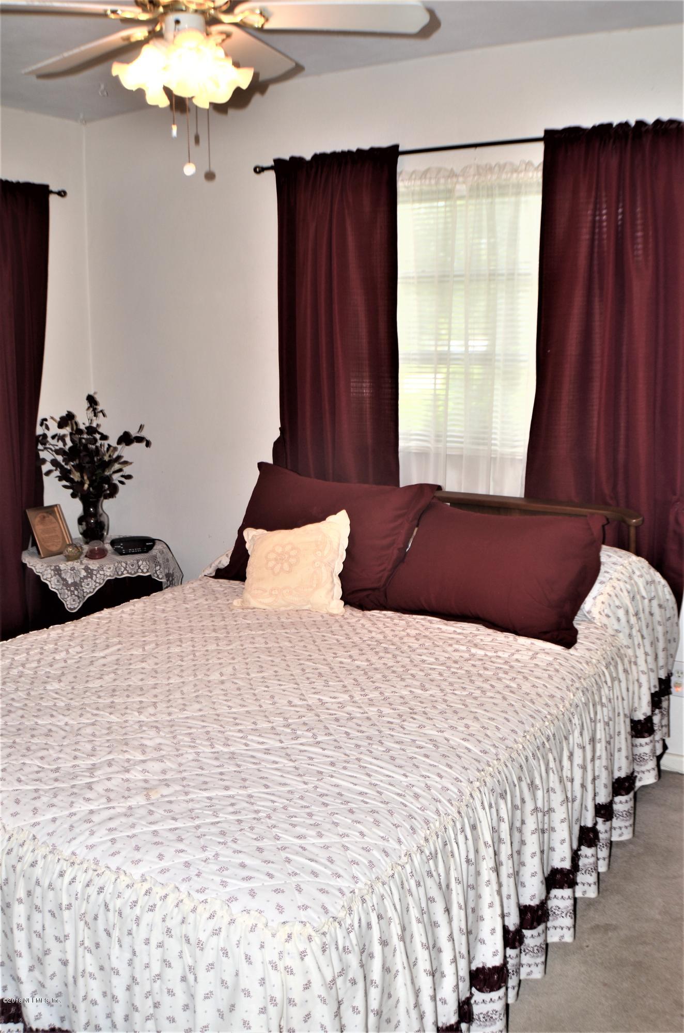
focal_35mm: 42
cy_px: 516
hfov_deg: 31.7
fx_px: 1203
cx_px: 342
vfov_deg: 46.5
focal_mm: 28
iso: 100
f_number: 4
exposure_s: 1/60
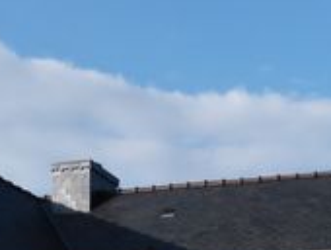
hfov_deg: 22.1
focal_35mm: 88
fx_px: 843
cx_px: 241
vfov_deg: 15.6
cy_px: 369
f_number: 5.6
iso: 100
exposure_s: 1/320
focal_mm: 4.5
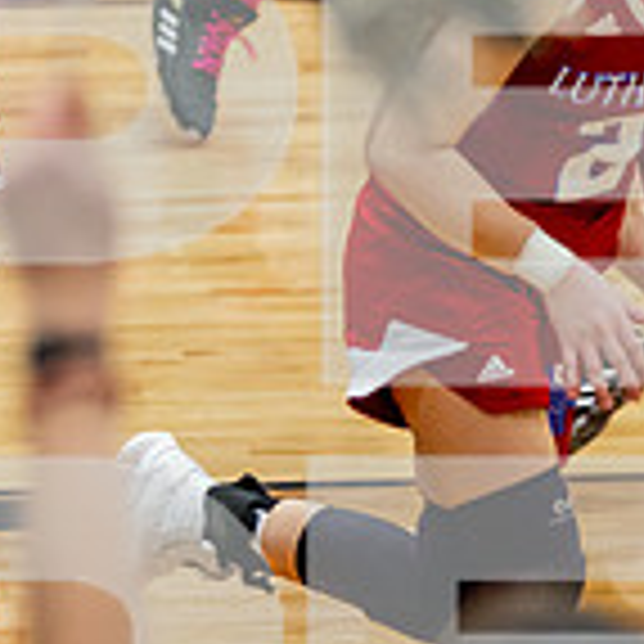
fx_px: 10019
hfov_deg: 3.7
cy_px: 151
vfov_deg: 3.7
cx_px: -306
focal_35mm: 476
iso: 2000
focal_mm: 138
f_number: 2.8
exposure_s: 1/1000
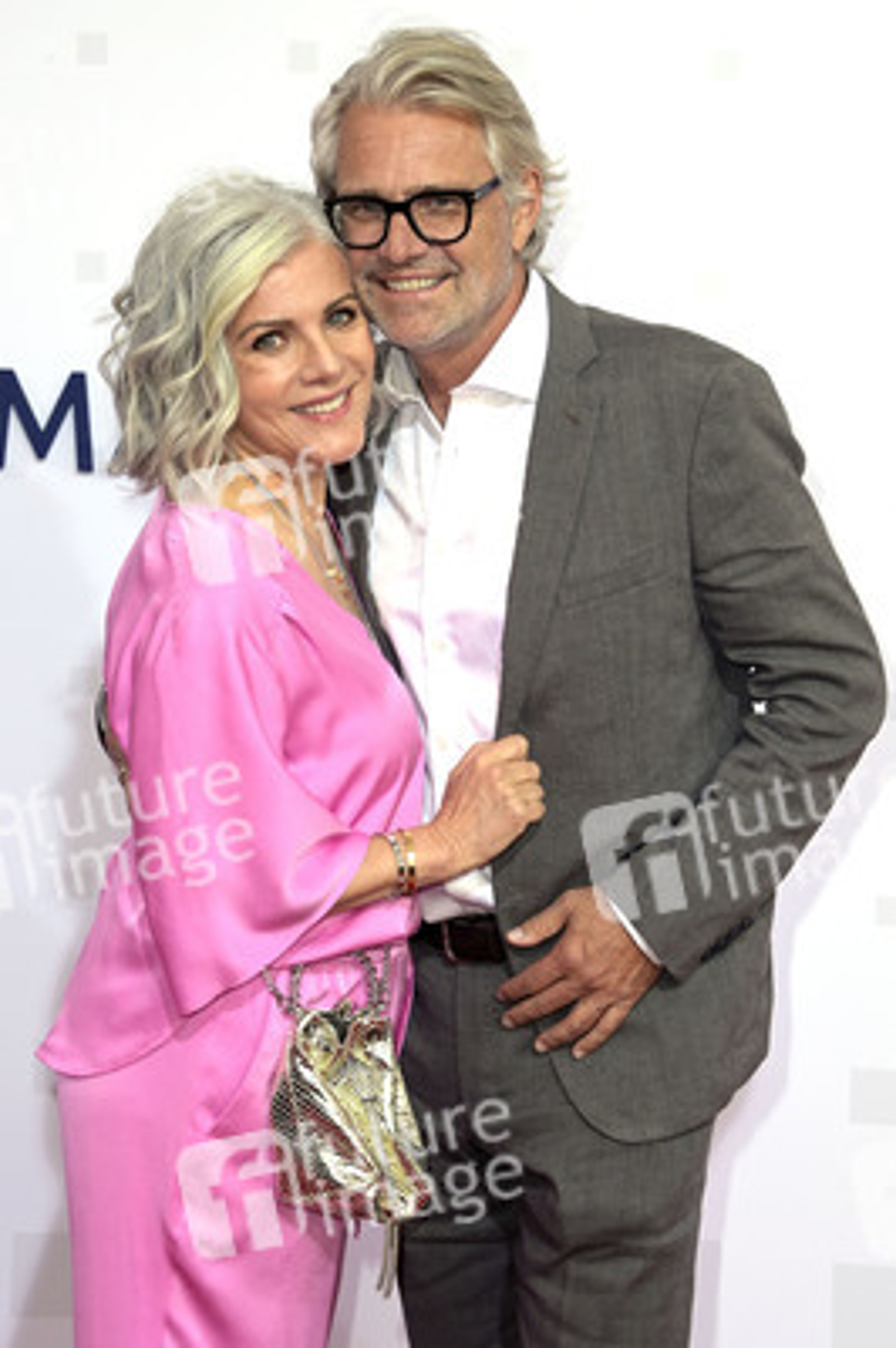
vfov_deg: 29.7
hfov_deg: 20.0
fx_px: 2543
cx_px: 448
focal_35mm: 68
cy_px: 674
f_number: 8
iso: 500
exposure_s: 1/160
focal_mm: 68
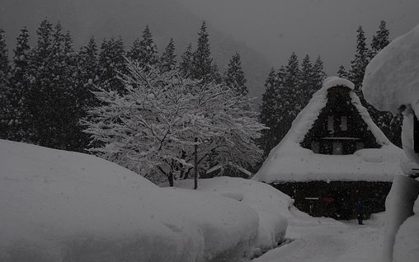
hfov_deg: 47.7
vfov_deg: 30.9
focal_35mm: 42
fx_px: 474
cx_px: 210
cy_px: 138
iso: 200
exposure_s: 1/640
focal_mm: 27
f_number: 5.6
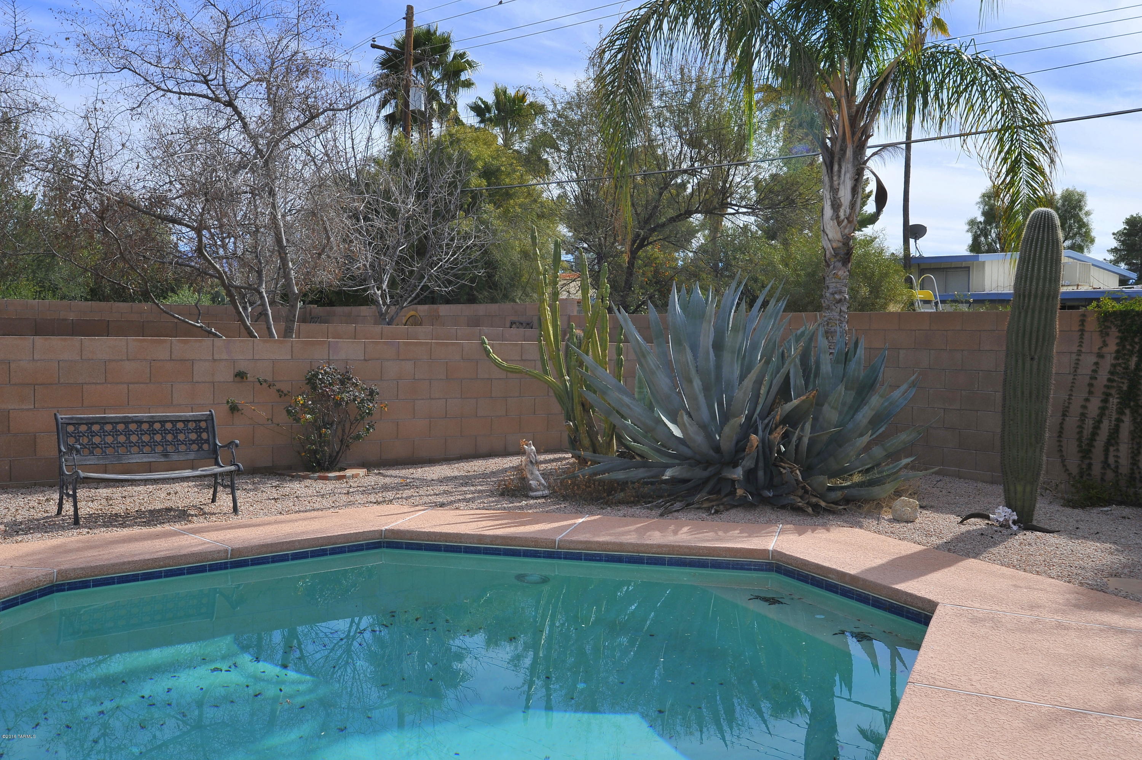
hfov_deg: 54.5
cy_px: 380
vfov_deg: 37.8
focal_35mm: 35
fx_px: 1110
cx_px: 571
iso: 320
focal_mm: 35
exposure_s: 1/320
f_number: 13
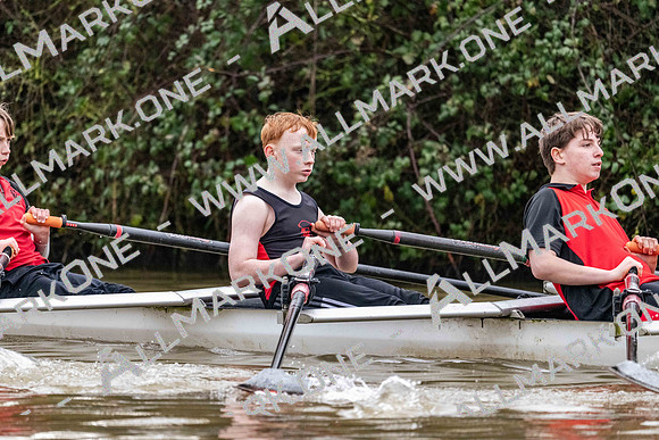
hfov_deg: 5.2
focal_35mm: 400
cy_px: 220
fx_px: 7324
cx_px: 330
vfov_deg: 3.4
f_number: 4.5
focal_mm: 400
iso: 5600
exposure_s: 1/1600
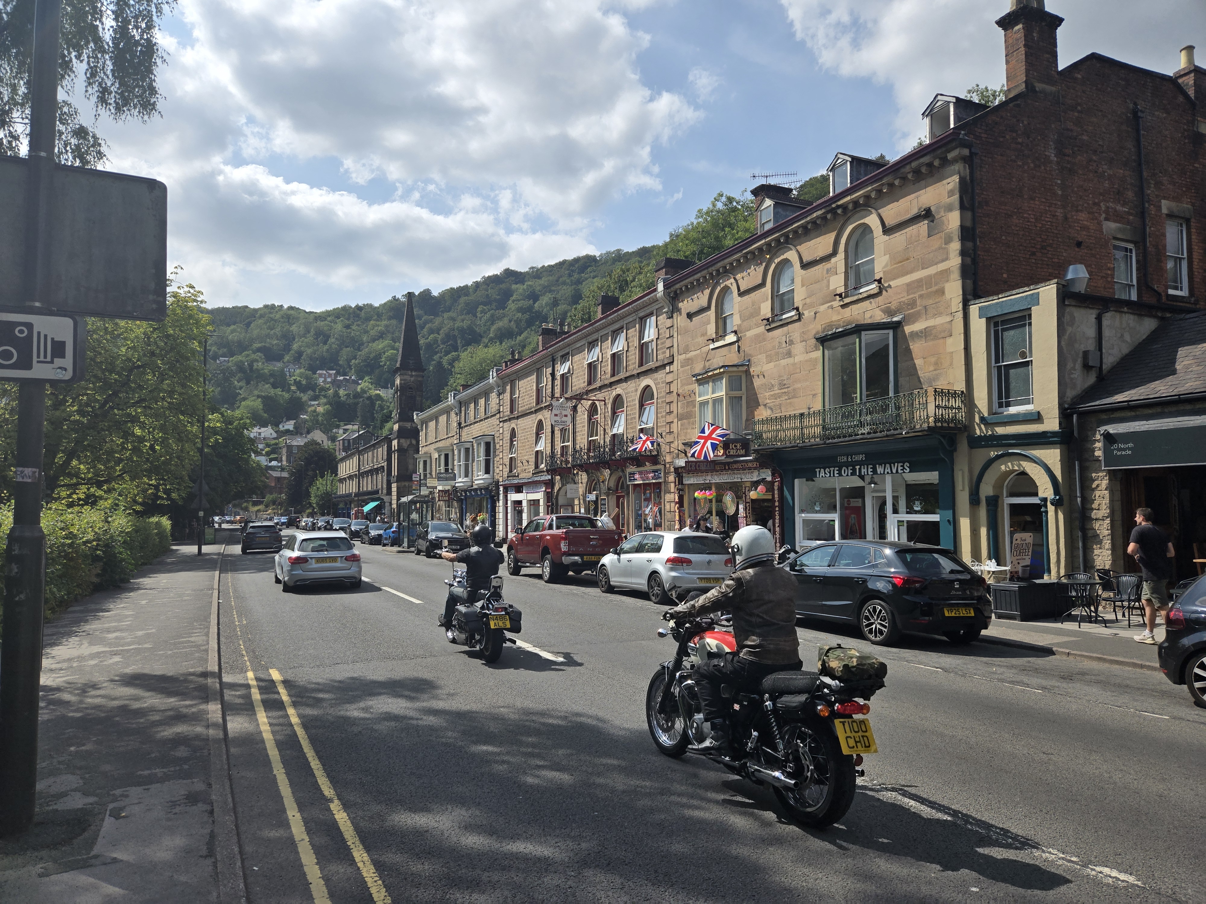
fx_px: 801
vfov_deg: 58.9
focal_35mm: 23
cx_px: 603
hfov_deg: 73.9
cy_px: 452
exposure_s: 1/2921
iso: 32
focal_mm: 5.4
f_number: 1.8
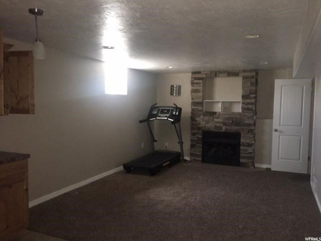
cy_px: 120
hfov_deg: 61.7
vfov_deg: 48.2
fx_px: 269
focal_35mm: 29
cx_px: 160
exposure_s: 1/16
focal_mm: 4.15
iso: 320
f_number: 2.2
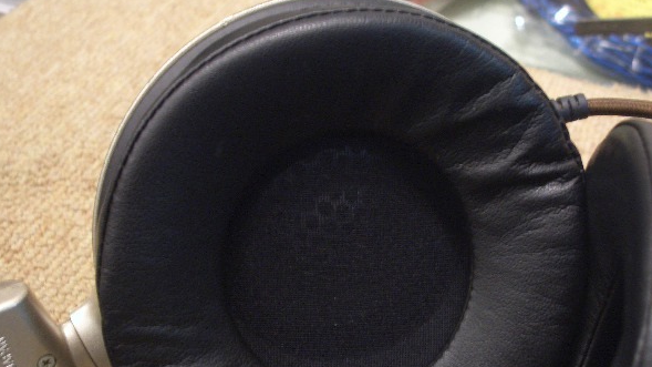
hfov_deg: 36.0
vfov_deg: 20.6
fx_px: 1003
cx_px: 331
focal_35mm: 58
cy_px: 253
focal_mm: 8.2
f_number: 3.1
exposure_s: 1/8
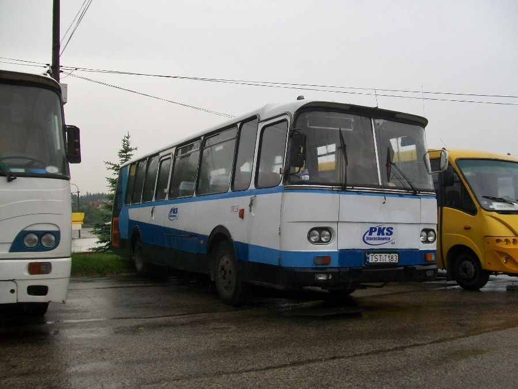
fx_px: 539
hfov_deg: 51.4
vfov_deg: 39.7
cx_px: 259
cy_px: 194
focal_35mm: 36
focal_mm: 6
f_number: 2.7
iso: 64
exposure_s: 1/320
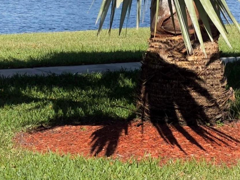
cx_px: 18
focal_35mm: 223
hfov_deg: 8.8
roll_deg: +0.5
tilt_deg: +1.1
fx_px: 1546
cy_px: -118
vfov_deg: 6.5
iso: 20
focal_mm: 7.5
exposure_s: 1/1107
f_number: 2.2
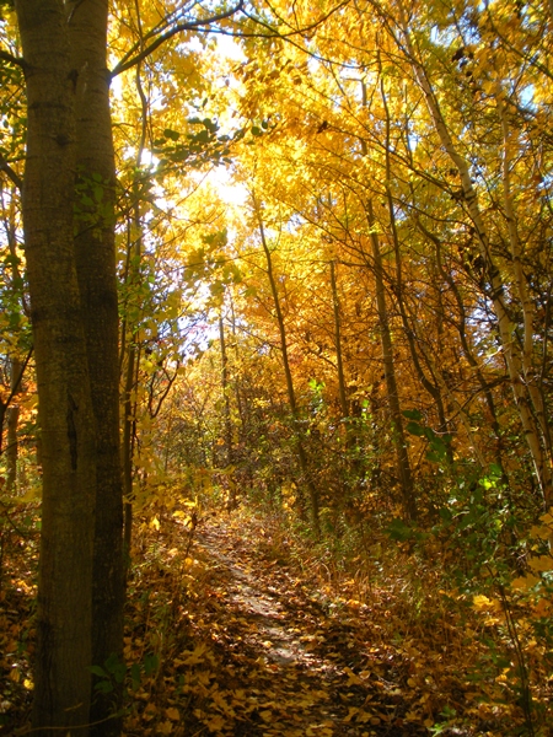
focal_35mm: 36
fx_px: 767
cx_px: 276
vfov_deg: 51.4
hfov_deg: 39.7
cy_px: 368
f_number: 3.5
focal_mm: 6.3
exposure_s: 1/227
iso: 64
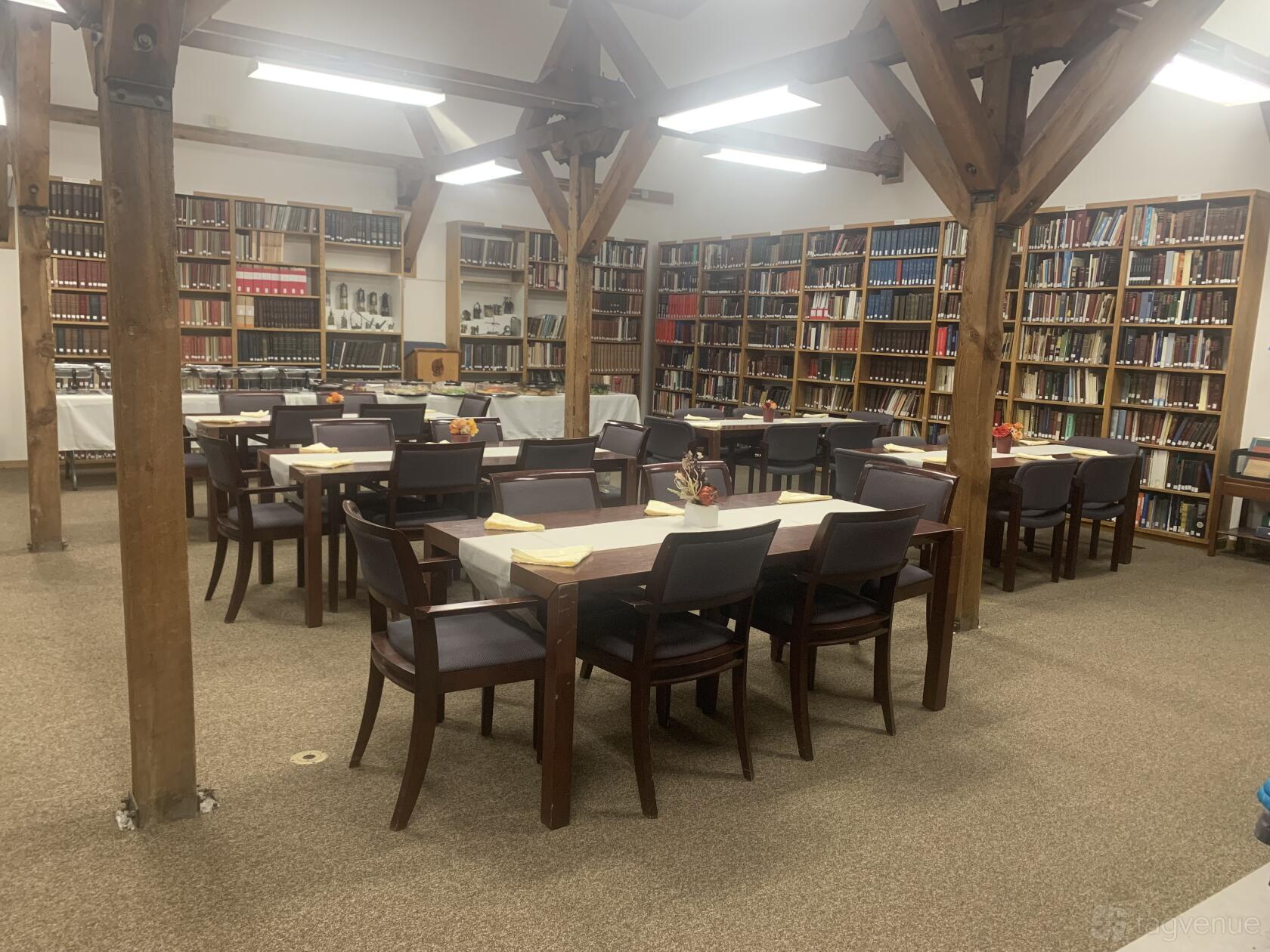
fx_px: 954
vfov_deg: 53.1
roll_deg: -1.8
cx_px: 635
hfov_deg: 67.3
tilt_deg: -8.9
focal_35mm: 26
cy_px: 476
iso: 250
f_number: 1.8
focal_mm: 4.25
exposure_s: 1/60
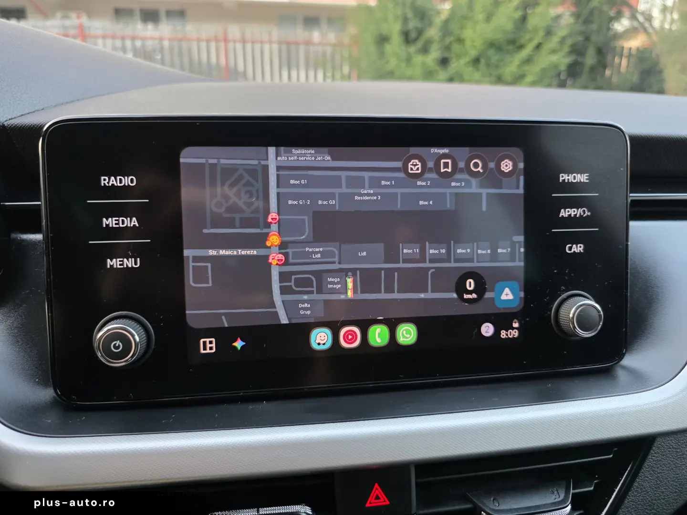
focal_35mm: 23
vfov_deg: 58.9
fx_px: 456
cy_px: 258
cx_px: 344
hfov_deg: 73.9
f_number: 1.7
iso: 800
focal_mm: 6.3
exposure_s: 1/100
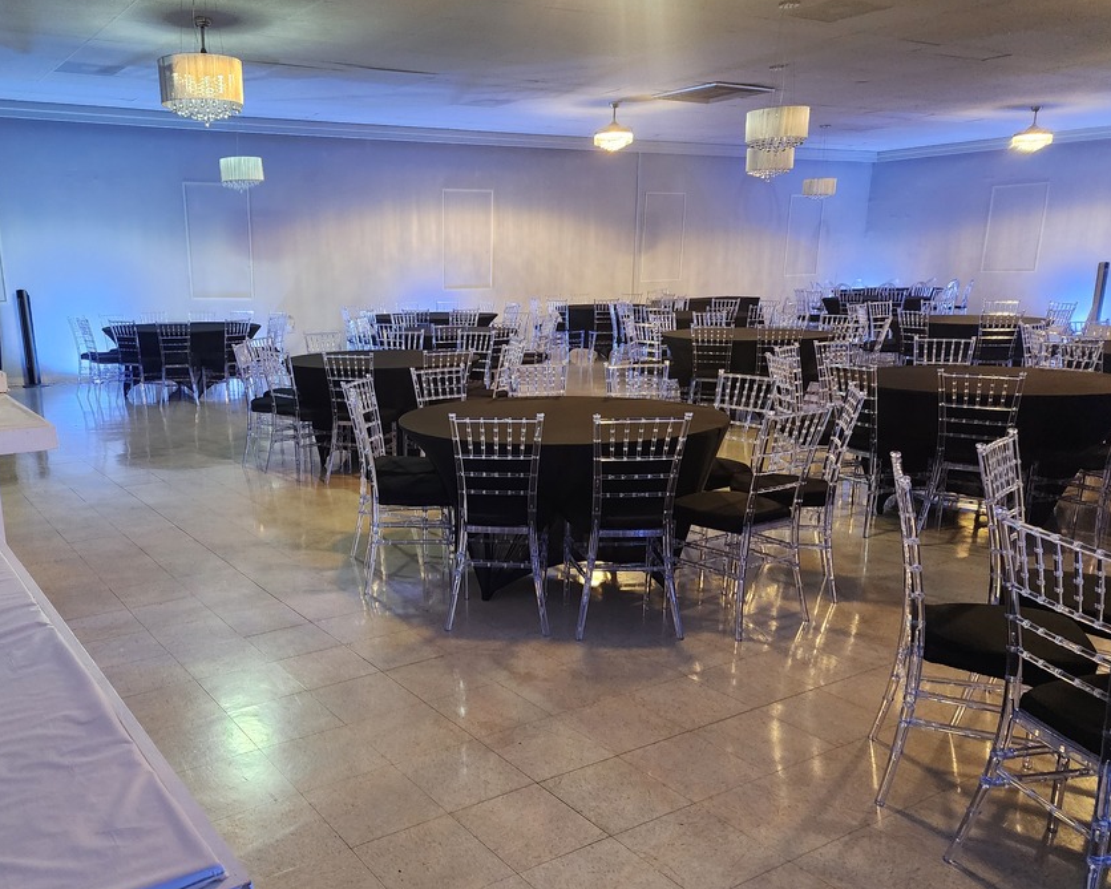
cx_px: 412
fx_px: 954
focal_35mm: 29
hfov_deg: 59.6
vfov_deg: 49.7
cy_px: 524
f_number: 1.8
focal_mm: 6.4
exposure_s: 1/120
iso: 800
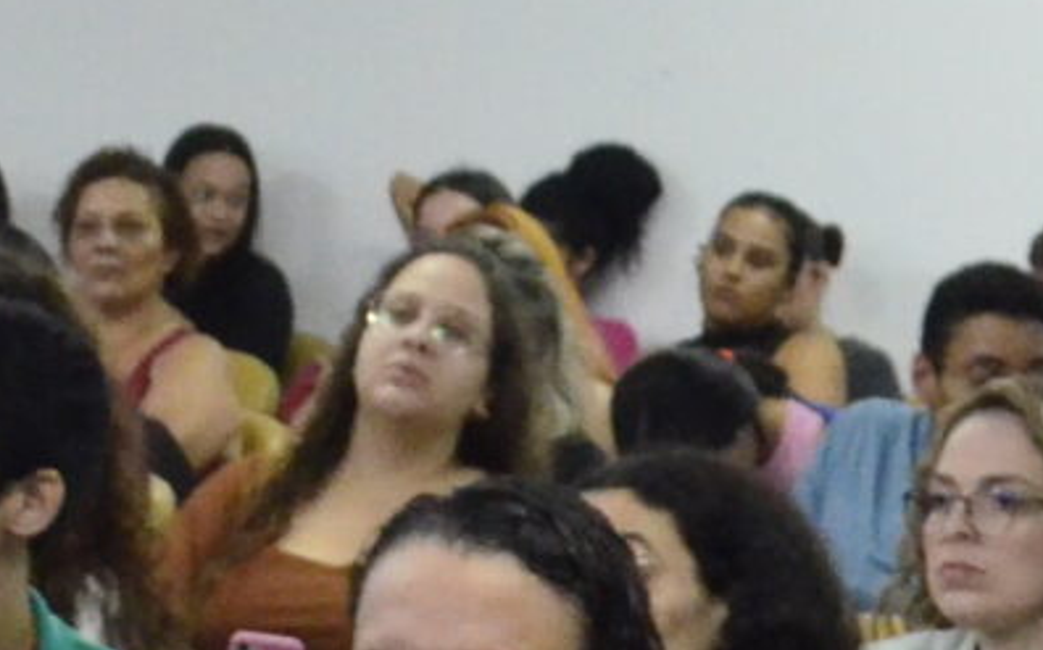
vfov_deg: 5.5
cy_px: 934
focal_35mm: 237
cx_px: -448
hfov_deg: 8.7
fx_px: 6733
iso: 3200
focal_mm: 24
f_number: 5.6
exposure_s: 1/125
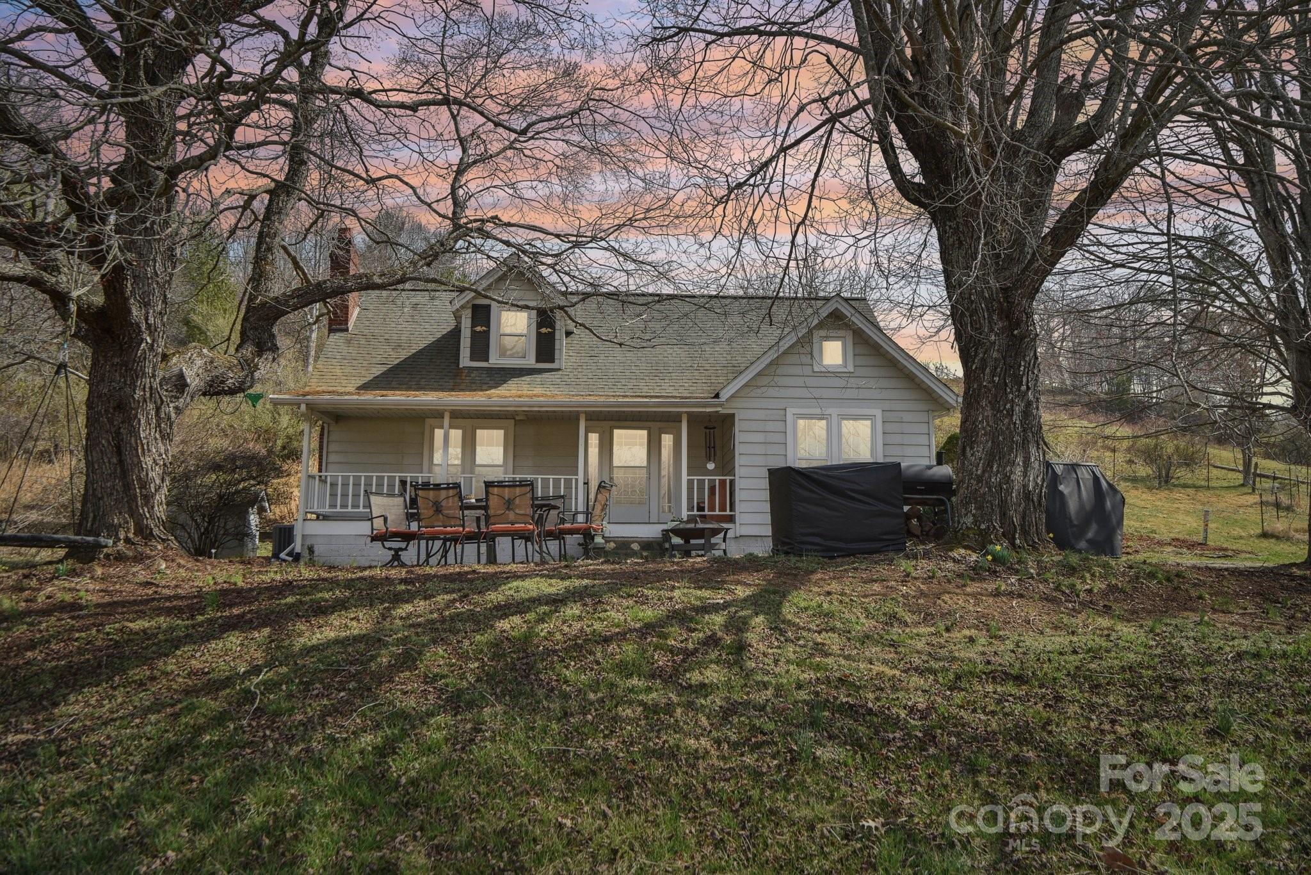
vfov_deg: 43.6
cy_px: 438
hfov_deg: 61.9
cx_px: 656
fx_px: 1093
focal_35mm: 30
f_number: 11
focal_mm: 30
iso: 100
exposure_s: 1/80
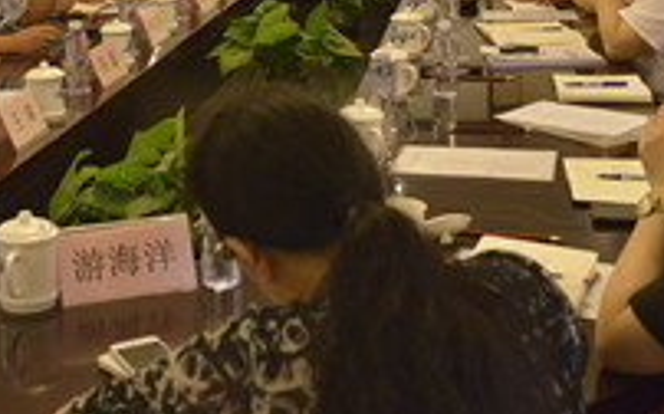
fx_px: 1320
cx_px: 201
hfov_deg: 28.0
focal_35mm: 73
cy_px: -15
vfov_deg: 17.4
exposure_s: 1/100
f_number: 5
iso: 2500
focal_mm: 29
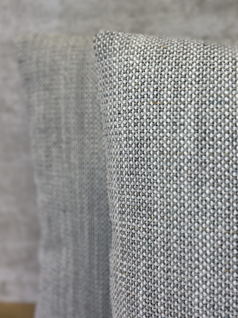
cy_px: 159
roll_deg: +2.3
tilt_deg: -18.8
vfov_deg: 39.7
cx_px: 119
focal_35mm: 48
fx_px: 440
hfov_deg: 30.3
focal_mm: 6.86
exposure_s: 1/234
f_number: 1.78
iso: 80
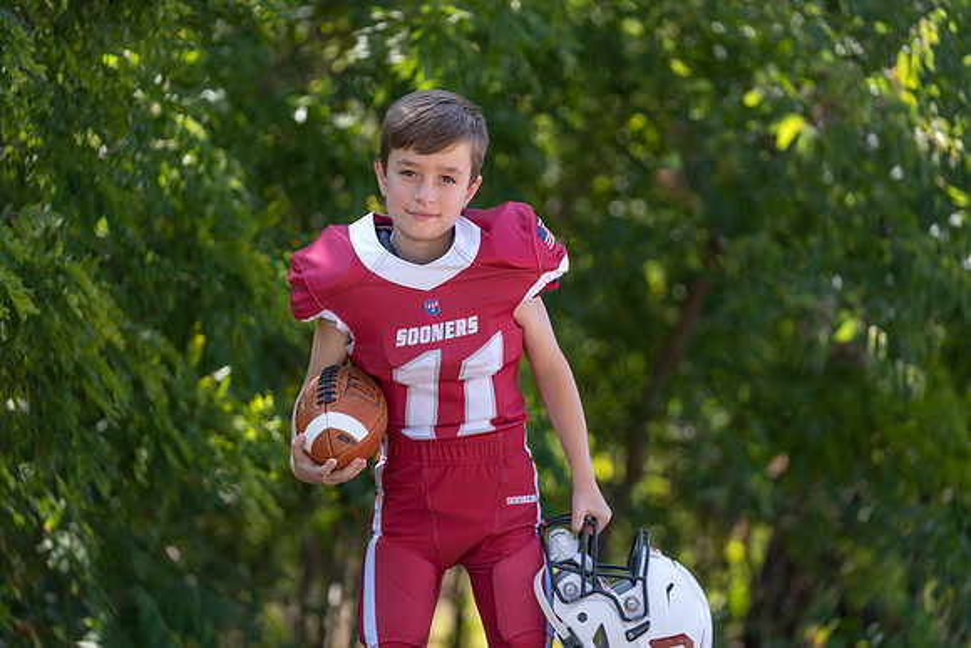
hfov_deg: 16.0
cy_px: 324
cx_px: 486
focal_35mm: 128
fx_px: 3453
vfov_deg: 10.7
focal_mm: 128
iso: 80
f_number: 2.8
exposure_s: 1/320
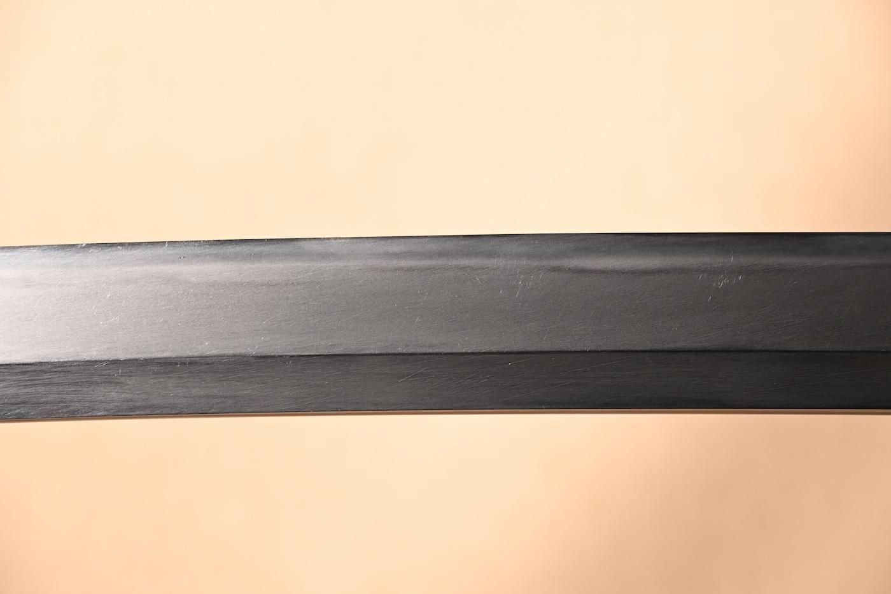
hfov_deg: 21.2
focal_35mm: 96
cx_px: 446
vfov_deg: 14.2
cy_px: 297
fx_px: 2376
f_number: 5
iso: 100
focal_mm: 64
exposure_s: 1/2
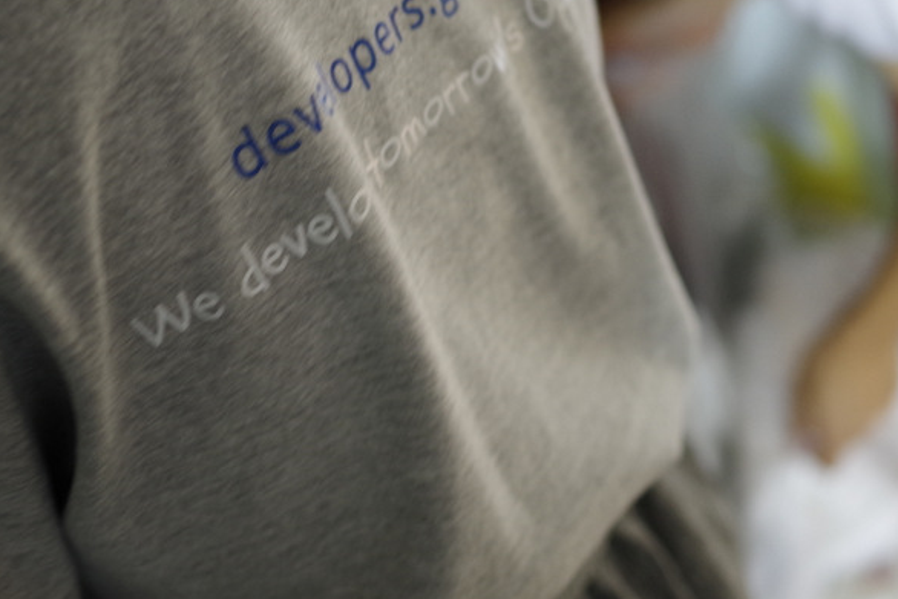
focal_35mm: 71
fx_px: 1771
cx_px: 474
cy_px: 214
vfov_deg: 19.2
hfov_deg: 28.4
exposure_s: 1/20
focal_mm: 35
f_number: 2.4
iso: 800
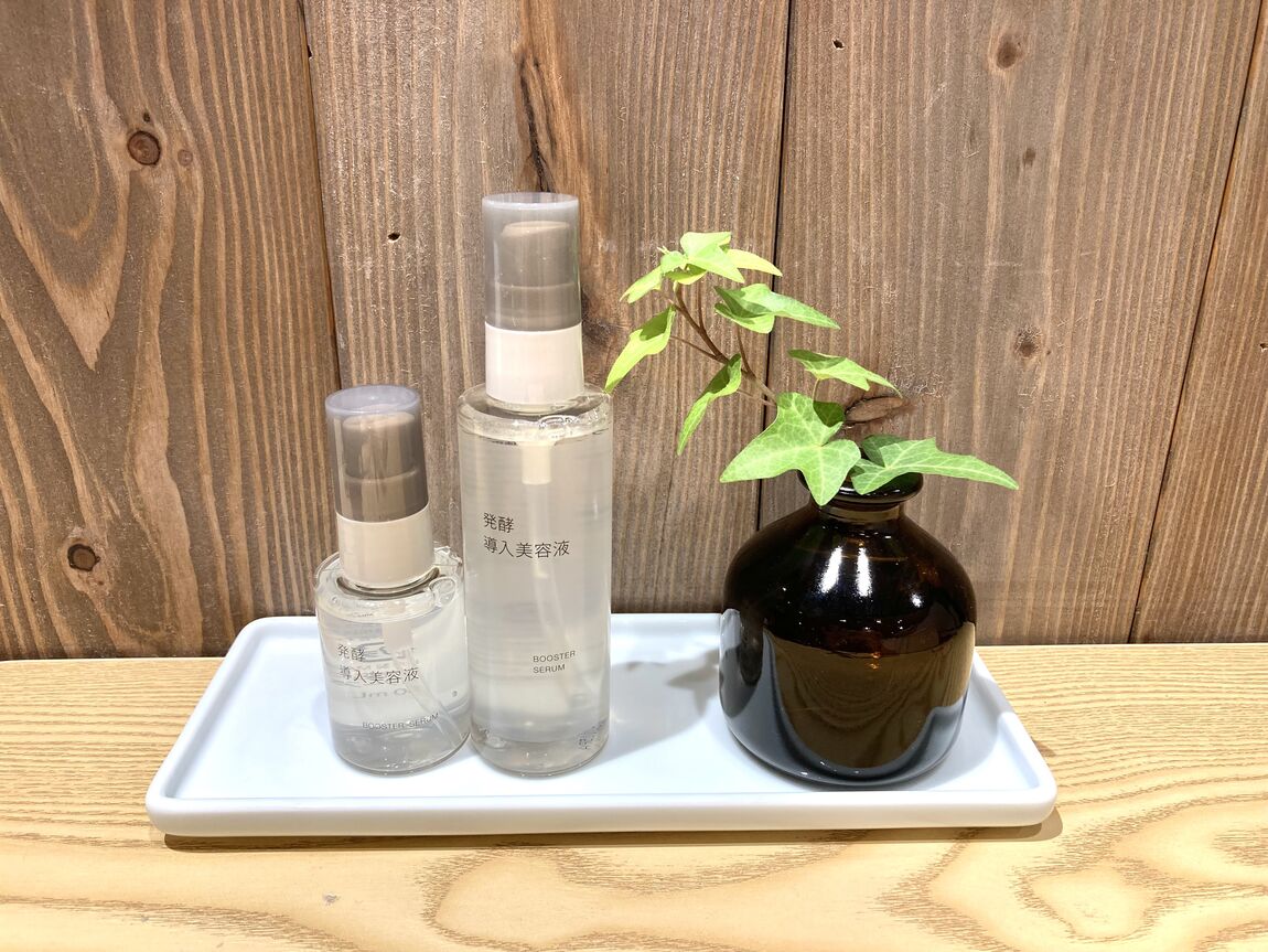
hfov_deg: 63.4
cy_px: 476
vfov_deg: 49.8
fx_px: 1026
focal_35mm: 28
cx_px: 634
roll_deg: -0.7
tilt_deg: -22.1
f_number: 1.8
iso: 64
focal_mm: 3.99
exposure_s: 1/100
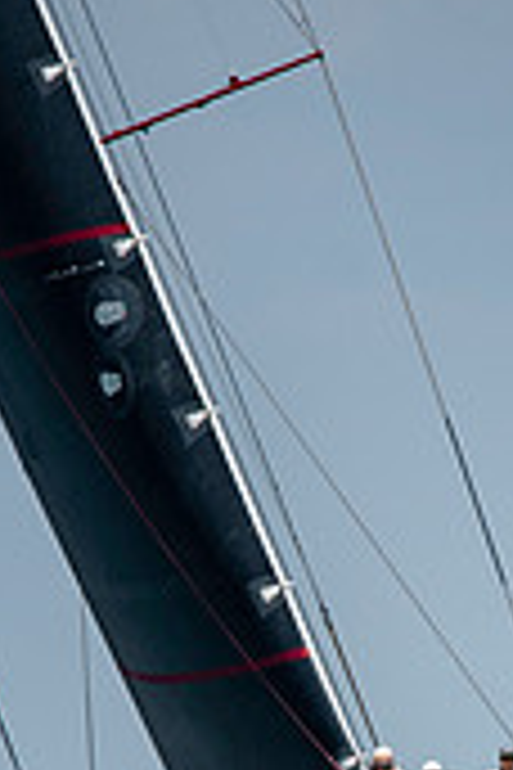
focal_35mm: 1186
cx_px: 472
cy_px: 928
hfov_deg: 1.2
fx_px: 25349
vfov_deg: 1.7
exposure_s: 1/3200
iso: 200
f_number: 4
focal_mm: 300
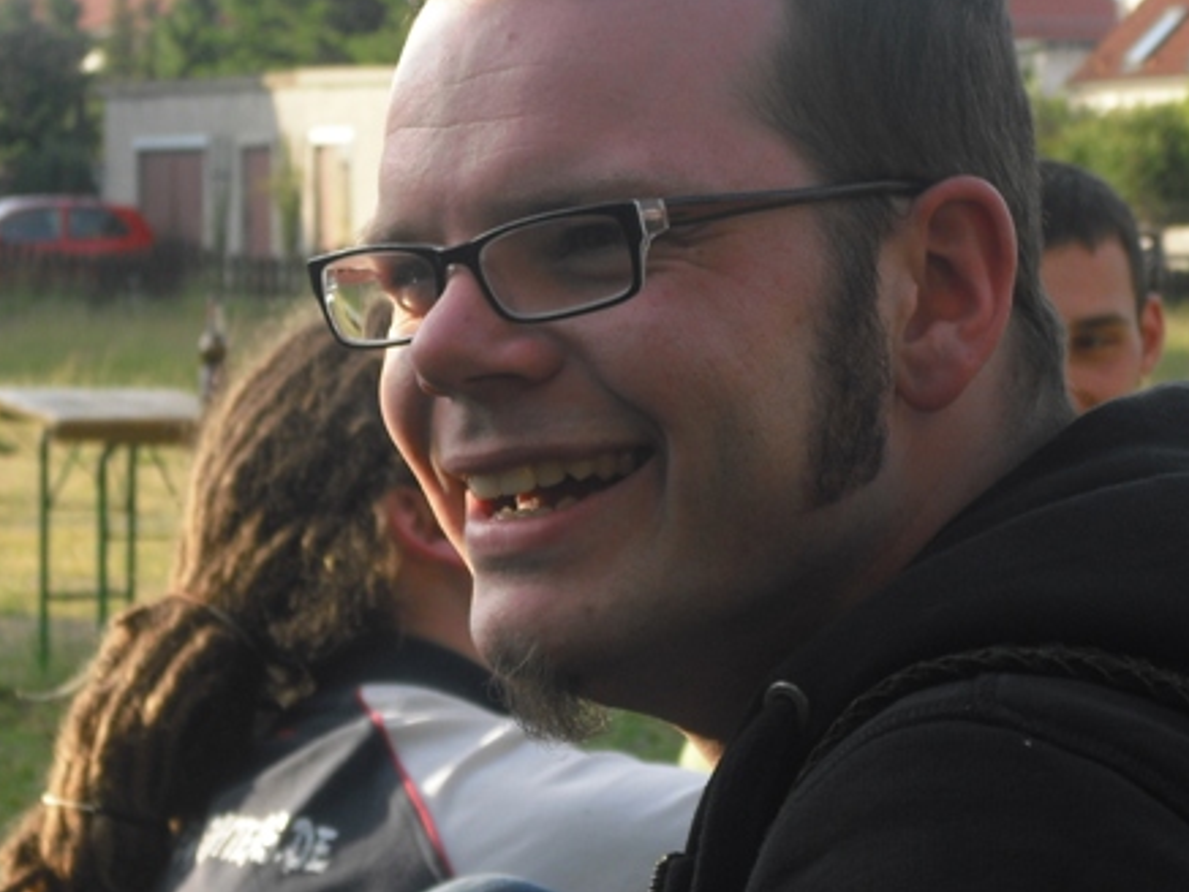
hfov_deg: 10.9
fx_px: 6253
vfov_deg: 8.2
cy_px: 359
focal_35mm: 182
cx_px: 569
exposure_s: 1/100
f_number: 5.2
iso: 64
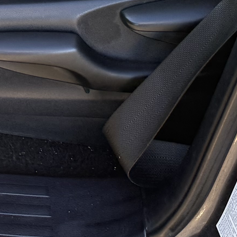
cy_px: -305
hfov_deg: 11.9
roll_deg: -1.4
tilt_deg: -23.2
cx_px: -147
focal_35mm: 139
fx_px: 1077
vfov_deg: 10.9
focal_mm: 6.76
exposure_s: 1/344
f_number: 1.78
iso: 100
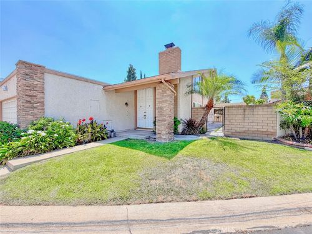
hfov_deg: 102.1
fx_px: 126
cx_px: 156
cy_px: 117
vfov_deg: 85.7
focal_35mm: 14
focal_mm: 2.22
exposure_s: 1/779
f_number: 2.2
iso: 20
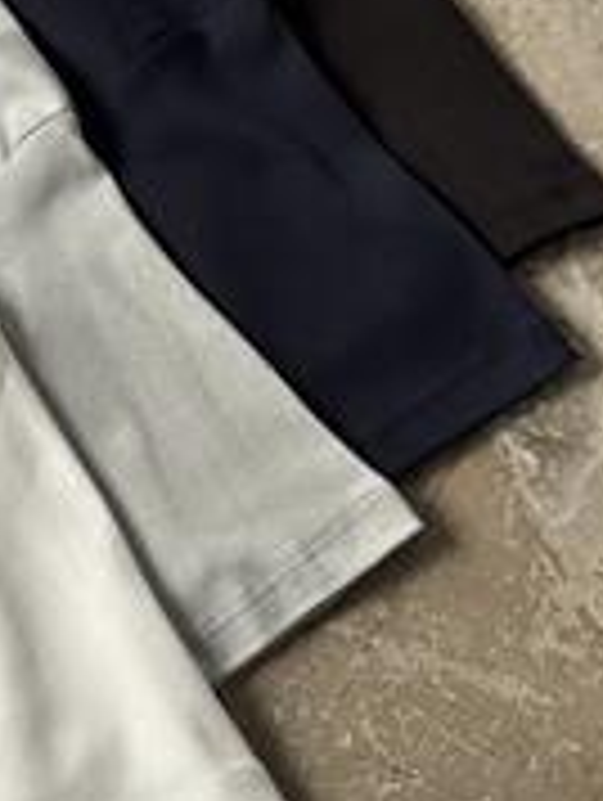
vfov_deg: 17.0
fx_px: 2665
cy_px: 202
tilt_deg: -63.9
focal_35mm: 115
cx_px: -86
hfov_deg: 12.6
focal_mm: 6.86
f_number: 1.78
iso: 80
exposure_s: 1/121
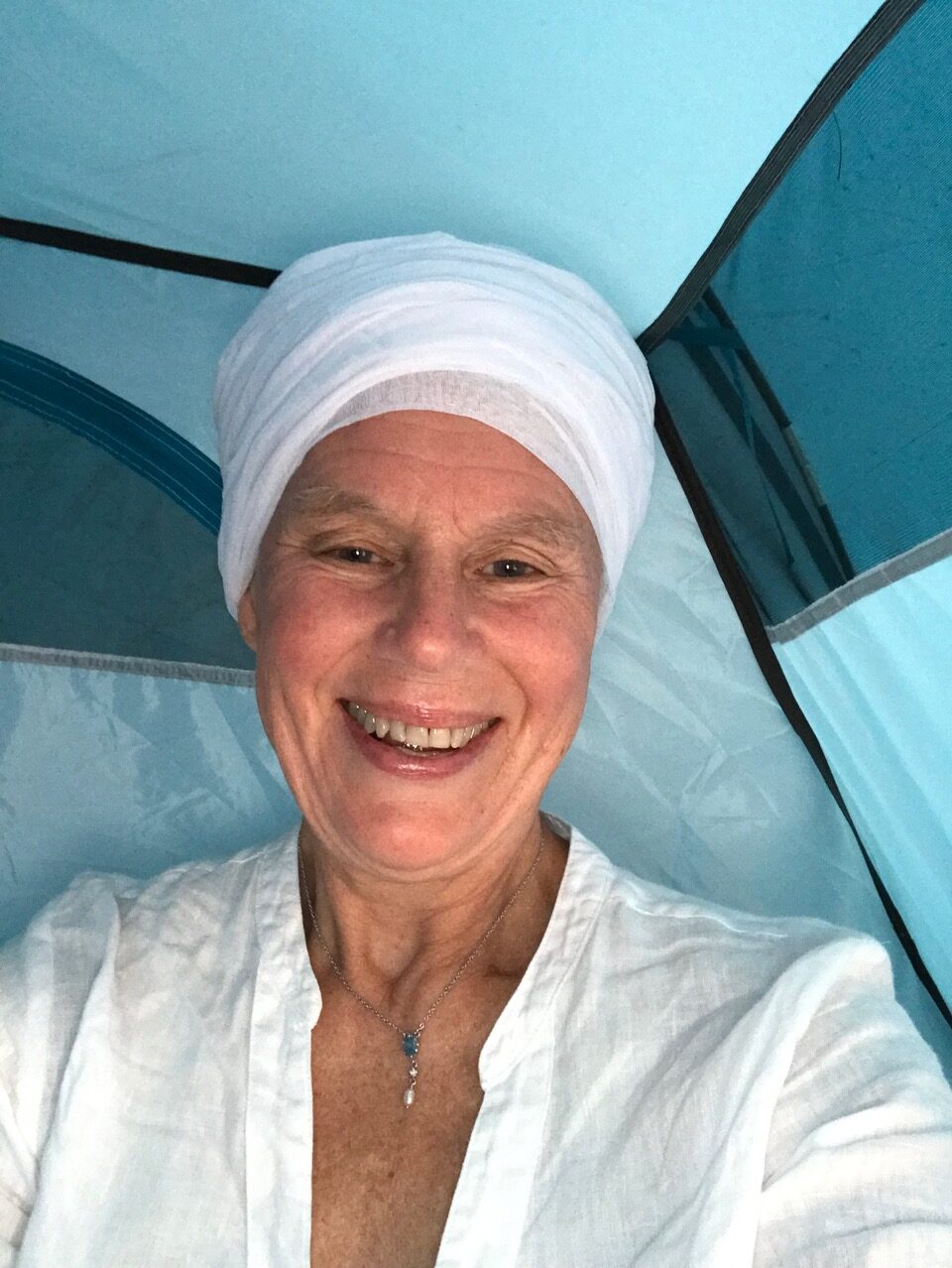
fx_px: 1172
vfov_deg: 56.8
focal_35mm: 32
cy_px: 634
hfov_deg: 44.2
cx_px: 476
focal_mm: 2.87
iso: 160
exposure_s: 1/33
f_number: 2.2
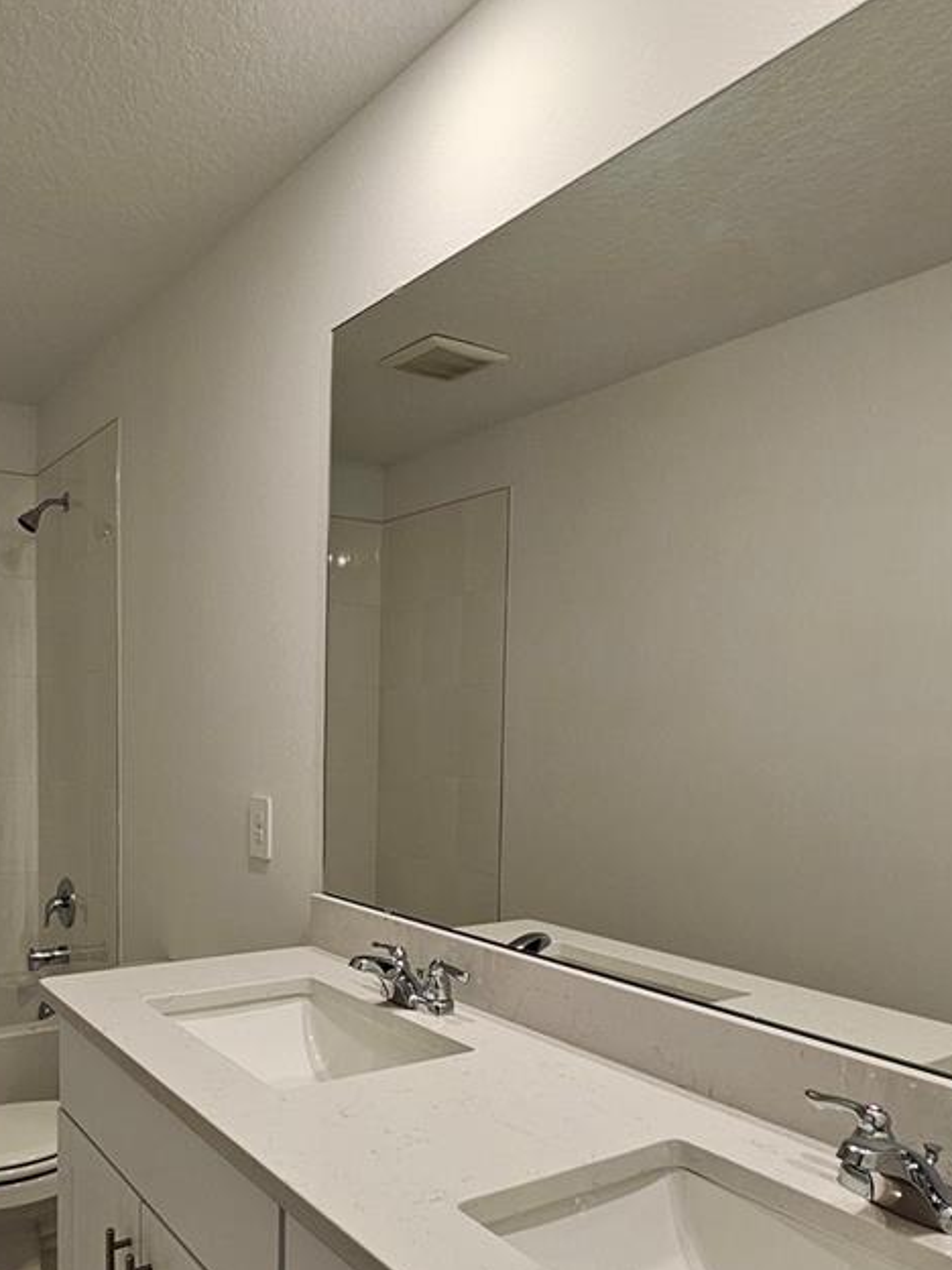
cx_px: 303
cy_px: 792
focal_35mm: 25
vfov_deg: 68.3
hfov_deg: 53.6
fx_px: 917
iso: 80
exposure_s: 1/60
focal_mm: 2.2
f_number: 2.2
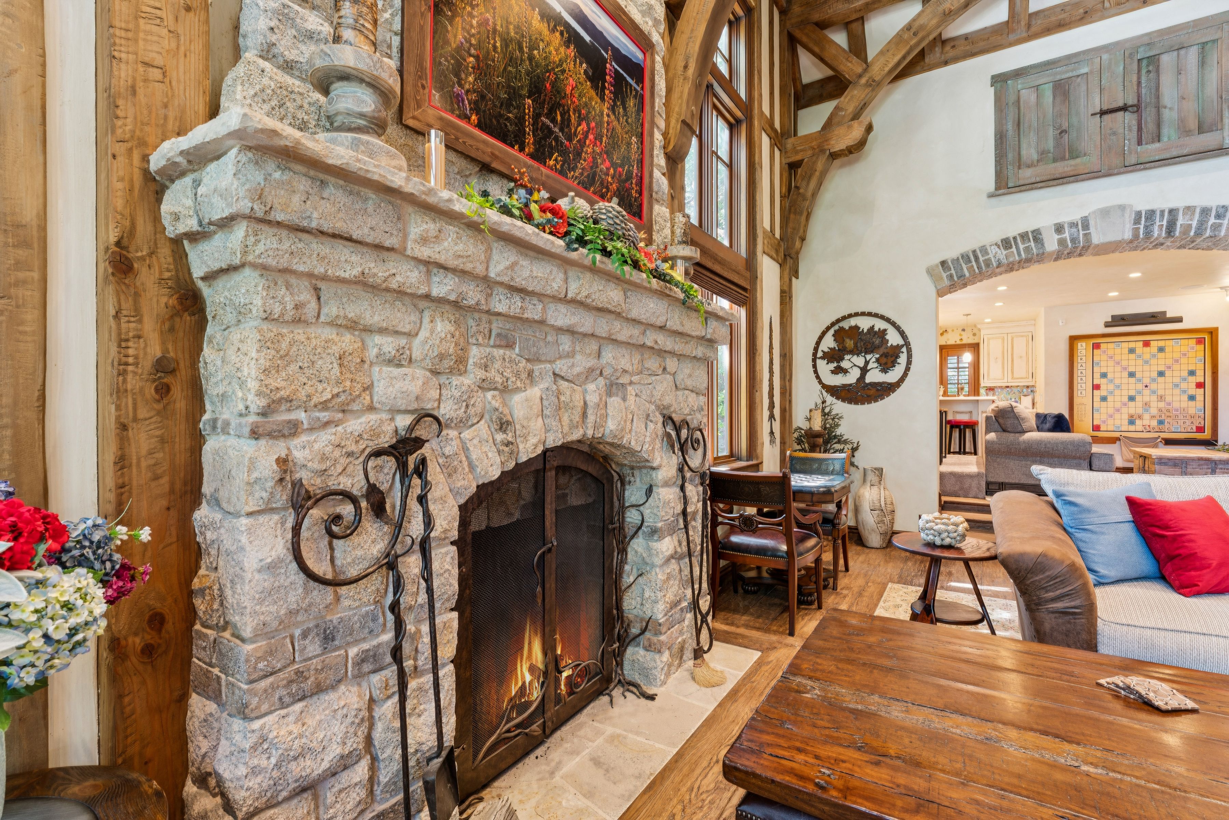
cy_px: 410
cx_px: 614
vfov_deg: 72.7
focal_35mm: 16
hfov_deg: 95.7
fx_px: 556
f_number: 13
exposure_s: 5
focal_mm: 16.3
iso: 100
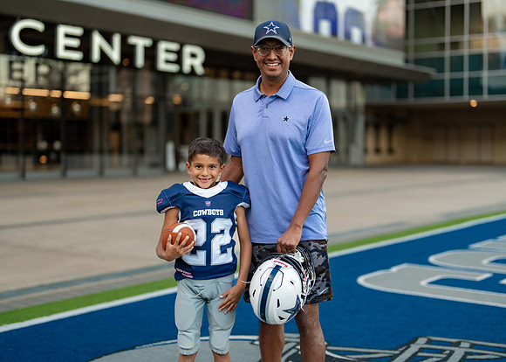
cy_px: 186
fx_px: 795
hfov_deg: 35.3
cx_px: 255
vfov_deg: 25.6
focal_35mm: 55
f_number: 1.2
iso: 160
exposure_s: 1/400
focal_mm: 50
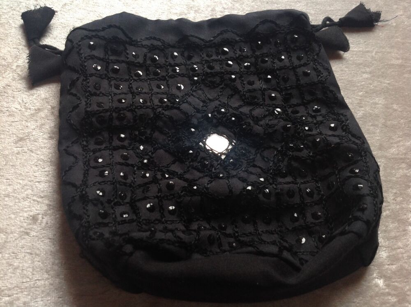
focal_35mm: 35
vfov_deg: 40.6
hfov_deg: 52.7
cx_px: 206
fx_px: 415
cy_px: 154
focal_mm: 4.28
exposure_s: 1/15
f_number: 2.4
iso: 80
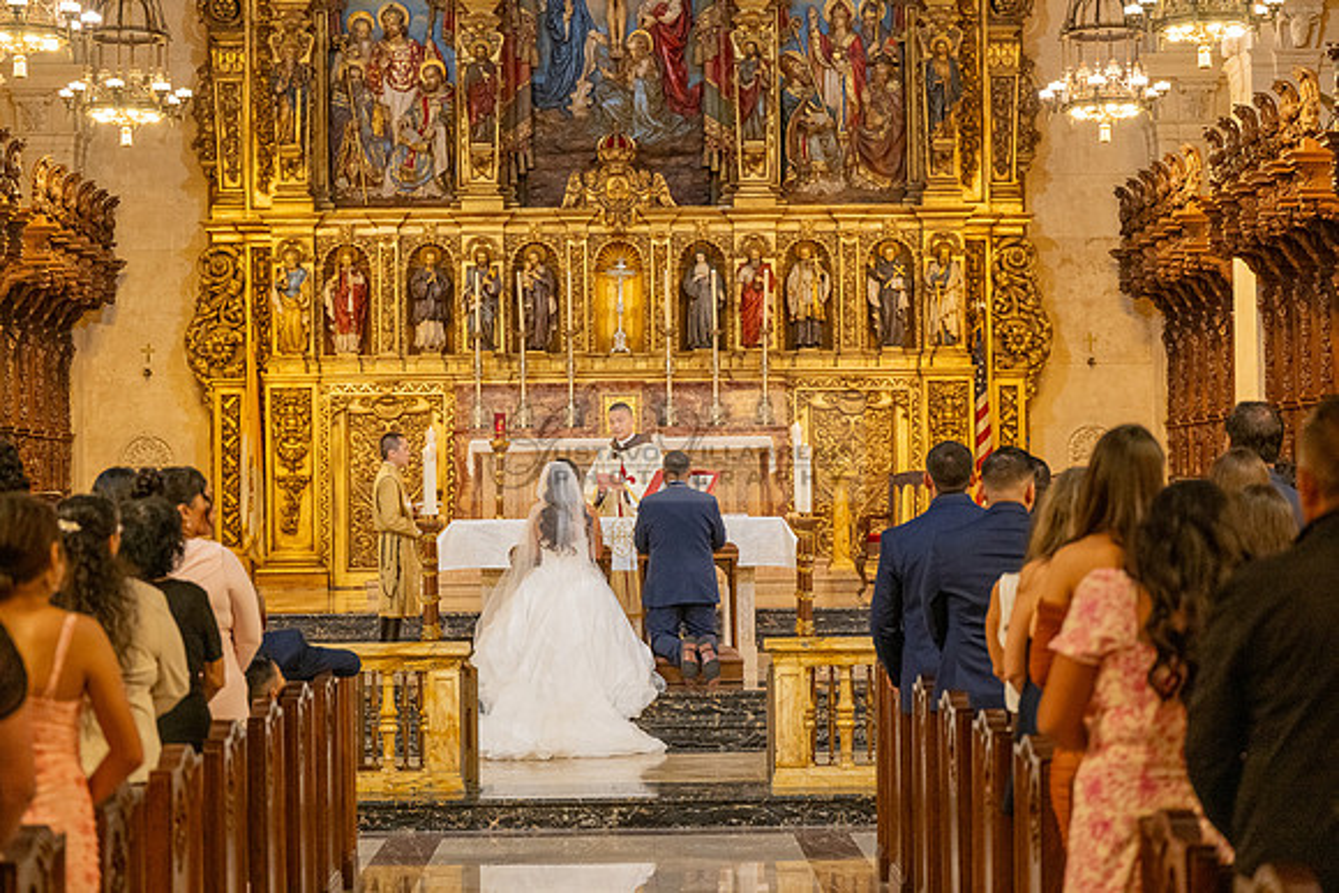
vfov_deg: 19.5
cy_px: 446
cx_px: 670
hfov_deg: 28.8
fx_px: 2604
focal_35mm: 70
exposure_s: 1/200
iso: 2000
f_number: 2.8
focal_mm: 70
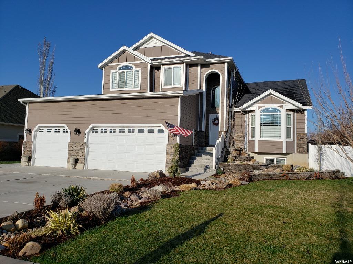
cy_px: 132
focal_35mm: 26
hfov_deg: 67.3
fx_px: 265
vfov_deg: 53.1
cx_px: 176
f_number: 2.4
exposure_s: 1/2686
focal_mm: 4.3
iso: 50
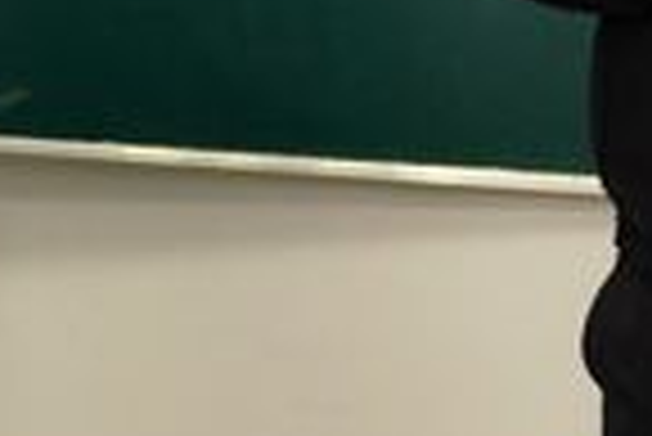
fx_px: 4206
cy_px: -243
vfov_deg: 5.9
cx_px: 207
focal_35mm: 232
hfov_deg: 8.9
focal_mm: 30.2
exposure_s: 1/110
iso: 1250
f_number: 3.6
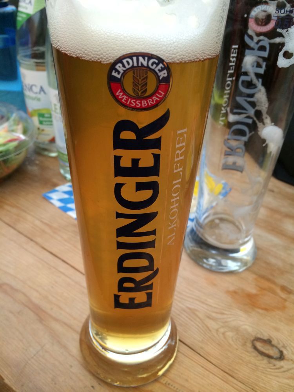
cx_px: 147
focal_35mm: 30
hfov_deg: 46.8
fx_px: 340
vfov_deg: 60.0
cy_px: 196
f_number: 2.2
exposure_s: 1/30
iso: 160
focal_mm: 4.12
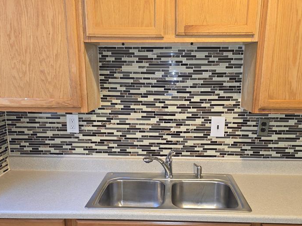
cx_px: 165
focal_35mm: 34
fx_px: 297
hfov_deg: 53.9
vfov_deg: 41.5
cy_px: 143
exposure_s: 1/24
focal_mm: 6.3
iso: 125
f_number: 1.7
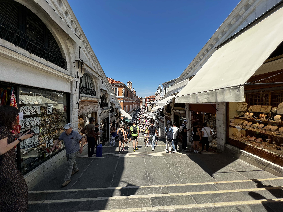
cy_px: 106
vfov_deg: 89.9
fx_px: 106
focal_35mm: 13
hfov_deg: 106.2
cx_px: 142
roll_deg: +0.5
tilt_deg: -0.5
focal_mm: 1.57
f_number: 1.8
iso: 32
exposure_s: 1/1553
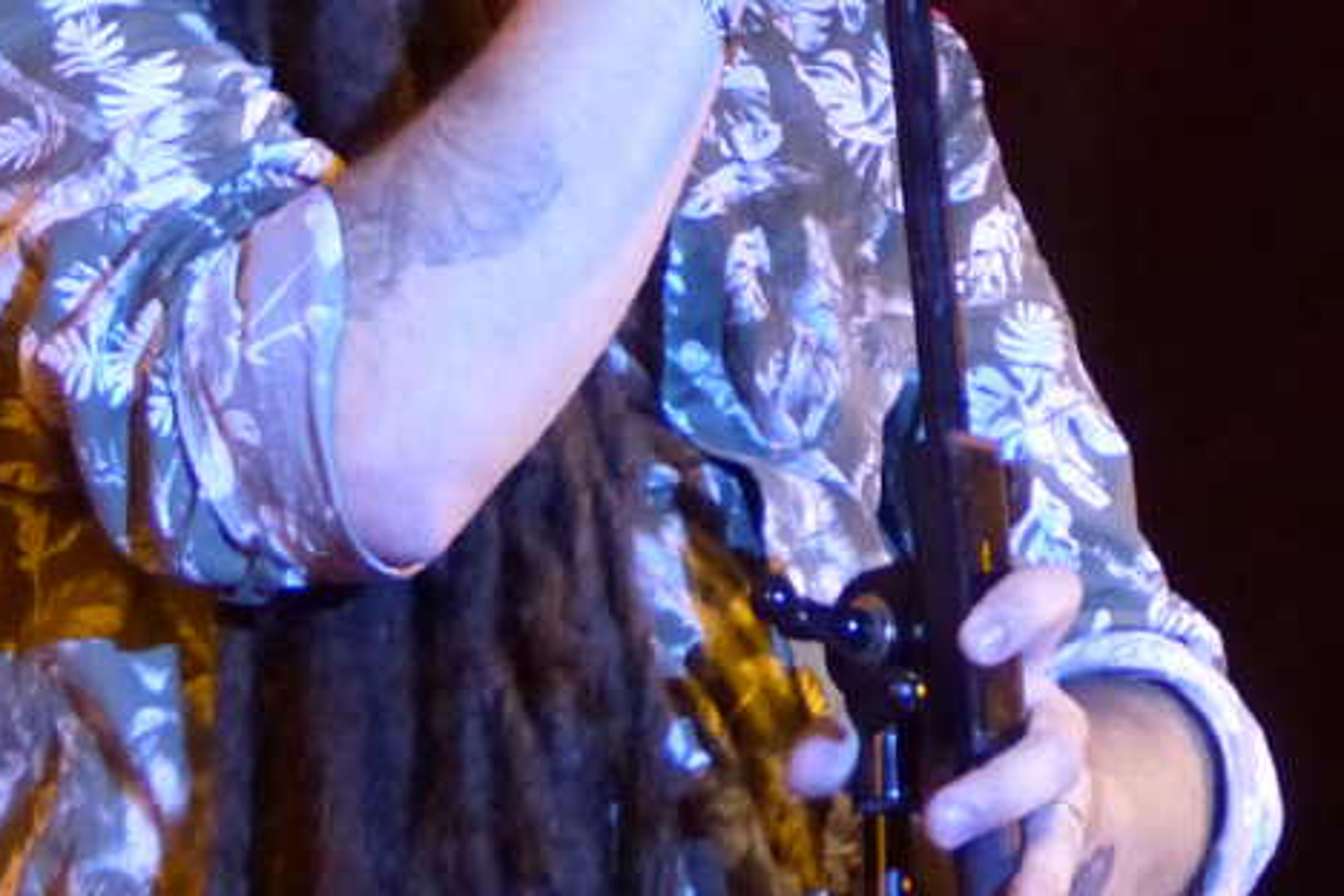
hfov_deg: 9.1
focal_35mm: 227
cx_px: 538
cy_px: -57
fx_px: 8474
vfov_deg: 6.0
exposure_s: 1/40
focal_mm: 18.3
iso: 400
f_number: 2.8
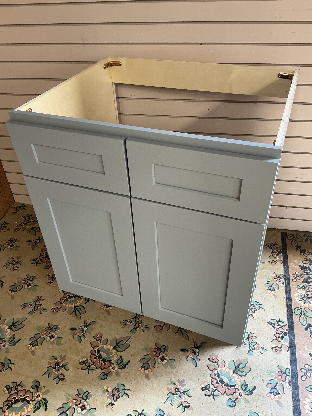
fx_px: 349
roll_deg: +3.6
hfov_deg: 48.2
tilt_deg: -37.6
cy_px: 208
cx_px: 156
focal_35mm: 29
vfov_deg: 61.7
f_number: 1.8
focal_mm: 3
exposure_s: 1/60
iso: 100
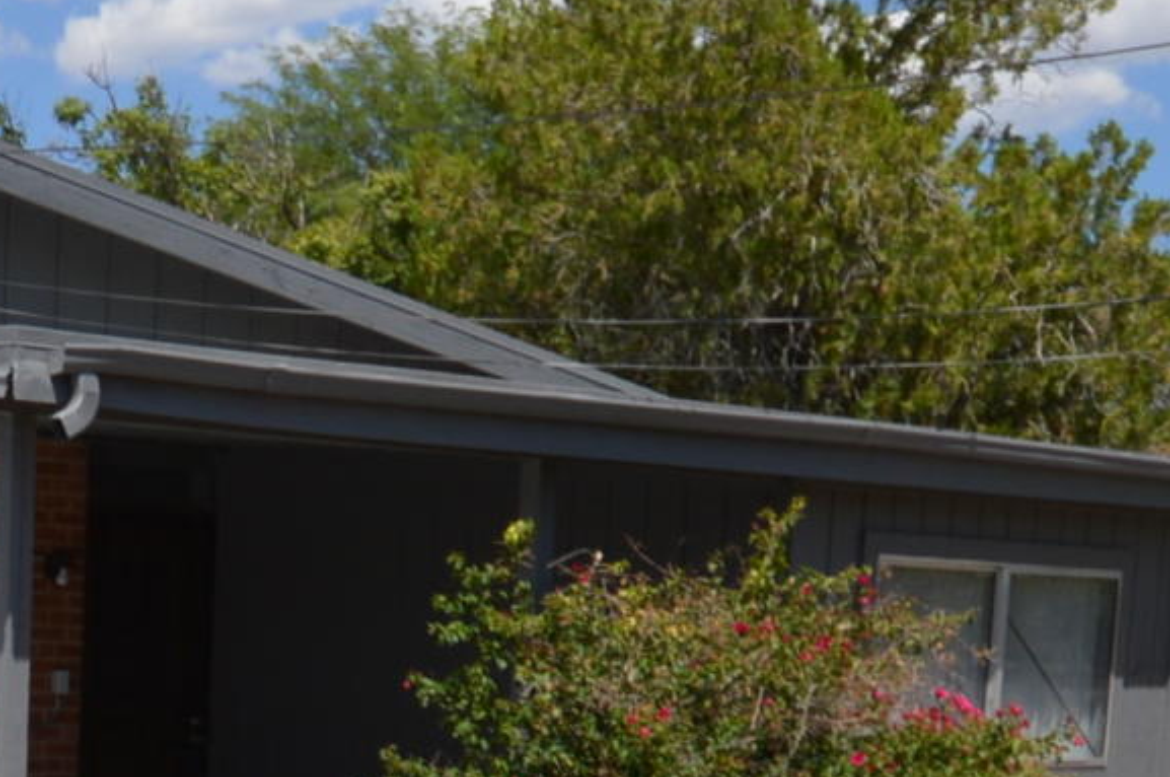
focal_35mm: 78
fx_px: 2531
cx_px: -69
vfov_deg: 16.3
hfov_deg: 24.5
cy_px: 1059
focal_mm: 10
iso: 100
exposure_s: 1/200
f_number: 11
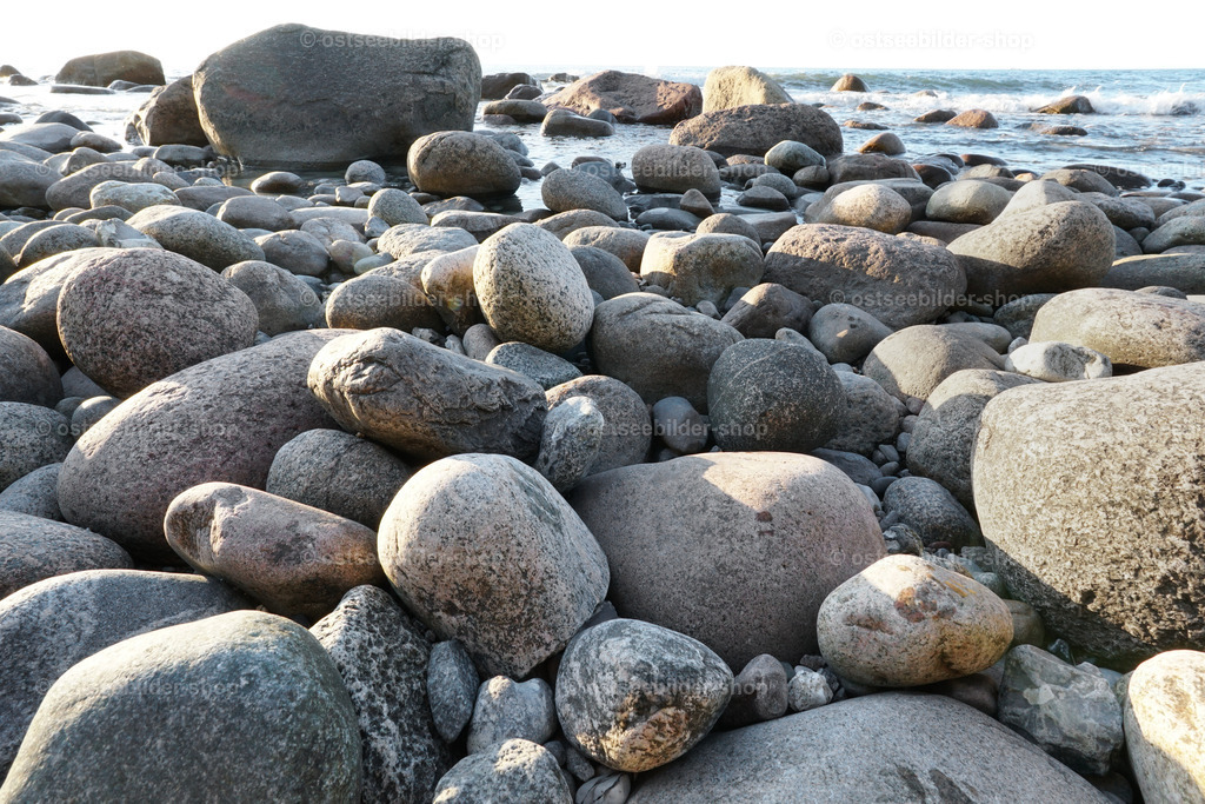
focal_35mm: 16
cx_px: 602
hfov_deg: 95.0
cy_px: 402
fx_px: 552
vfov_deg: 72.1
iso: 400
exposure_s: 1/40
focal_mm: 11
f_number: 11
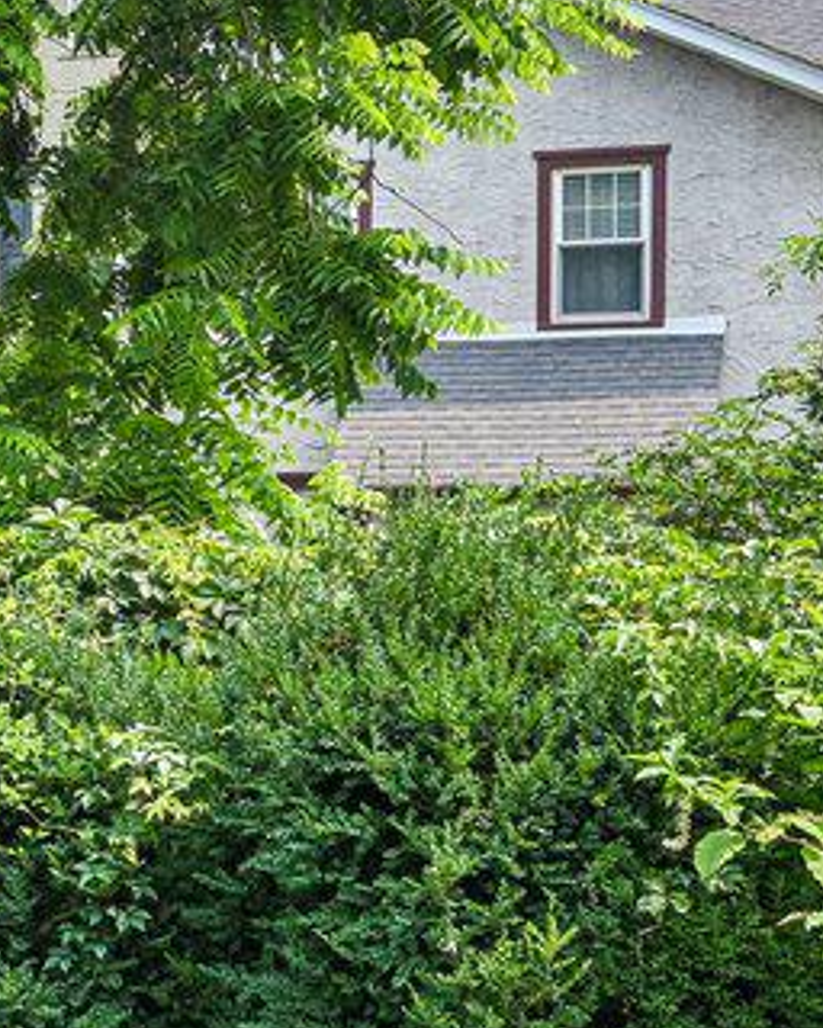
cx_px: -971
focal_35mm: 96
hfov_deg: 13.2
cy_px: 541
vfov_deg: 20.0
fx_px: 2923
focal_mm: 16
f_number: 8
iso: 800
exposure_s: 1/800
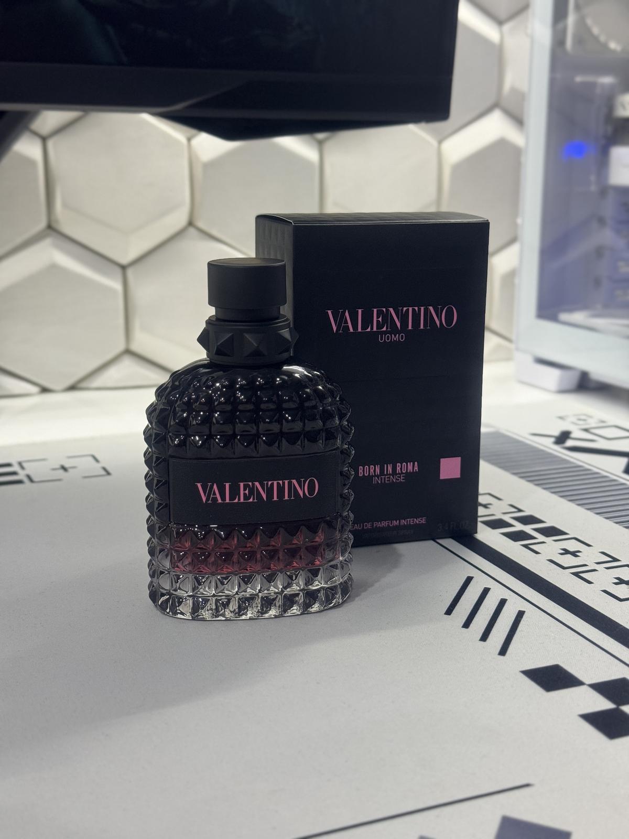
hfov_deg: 30.3
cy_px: 420
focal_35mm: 48
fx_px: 1163
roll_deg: -0.5
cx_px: 314
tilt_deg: -12.5
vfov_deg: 39.7
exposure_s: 1/60
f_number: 1.78
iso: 250
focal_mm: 6.76
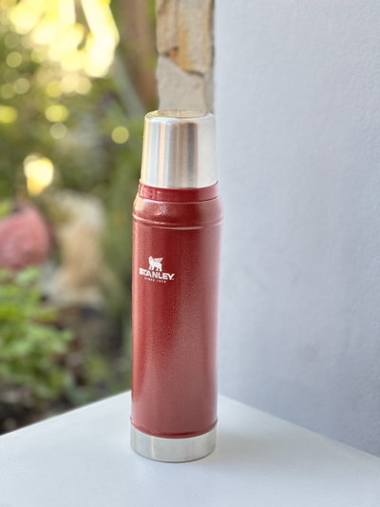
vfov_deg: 25.3
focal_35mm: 77
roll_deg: -1.1
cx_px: 190
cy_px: 254
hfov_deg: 19.1
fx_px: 1127
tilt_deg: -14.6
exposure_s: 1/104
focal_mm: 9
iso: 250
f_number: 2.8
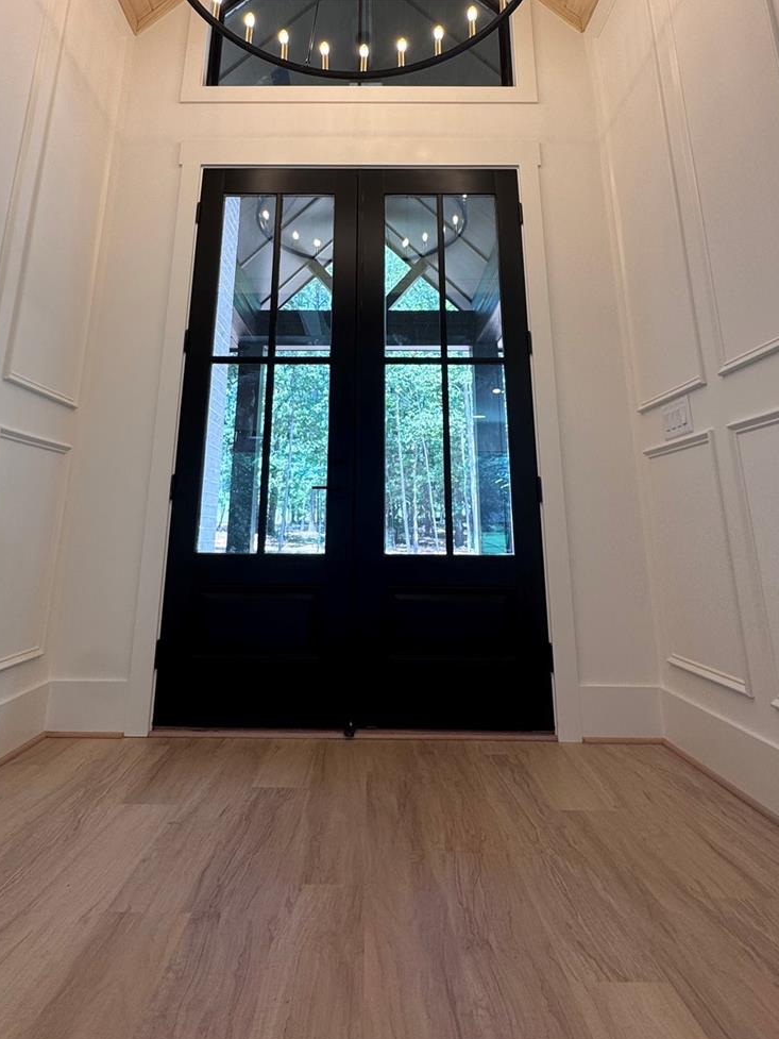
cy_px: 339
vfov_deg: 73.8
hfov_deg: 61.0
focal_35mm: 22
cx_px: 362
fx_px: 660
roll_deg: +0.2
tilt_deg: +17.9
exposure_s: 1/120
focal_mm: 2.22
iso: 50
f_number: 2.2
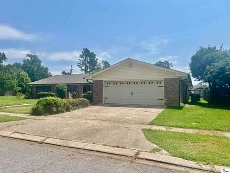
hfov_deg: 67.3
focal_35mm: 26
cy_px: 86
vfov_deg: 53.1
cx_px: 115
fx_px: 173
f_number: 1.5
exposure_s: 1/6211
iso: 50
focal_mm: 5.7
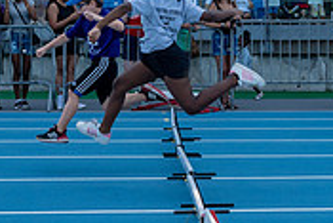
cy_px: 89
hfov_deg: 18.7
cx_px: 181
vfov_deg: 12.6
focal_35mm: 109
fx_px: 1009
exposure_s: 1/800
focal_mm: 29
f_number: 5.6
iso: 400
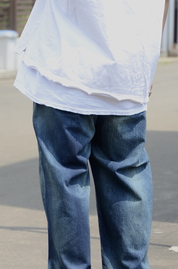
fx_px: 2078
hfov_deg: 4.9
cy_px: 157
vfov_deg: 7.4
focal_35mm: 279
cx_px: 101
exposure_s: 1/320
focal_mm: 110
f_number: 5.6
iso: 200
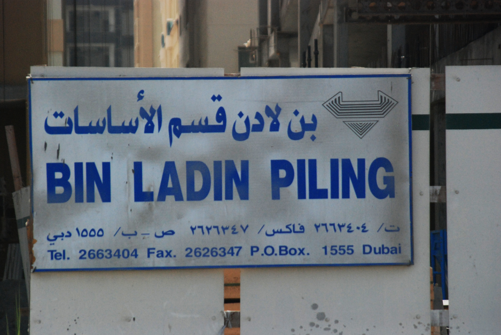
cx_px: 250
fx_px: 2925
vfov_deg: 6.6
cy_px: 168
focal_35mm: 210
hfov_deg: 9.8
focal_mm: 140
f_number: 6
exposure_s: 1/2500
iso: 800
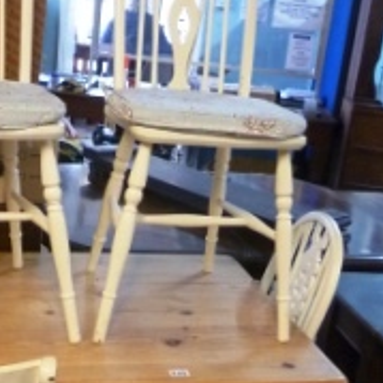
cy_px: 291
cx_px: 116
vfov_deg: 27.3
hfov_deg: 27.5
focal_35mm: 62
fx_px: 776
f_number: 2.8
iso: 400
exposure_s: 1/25
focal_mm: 5
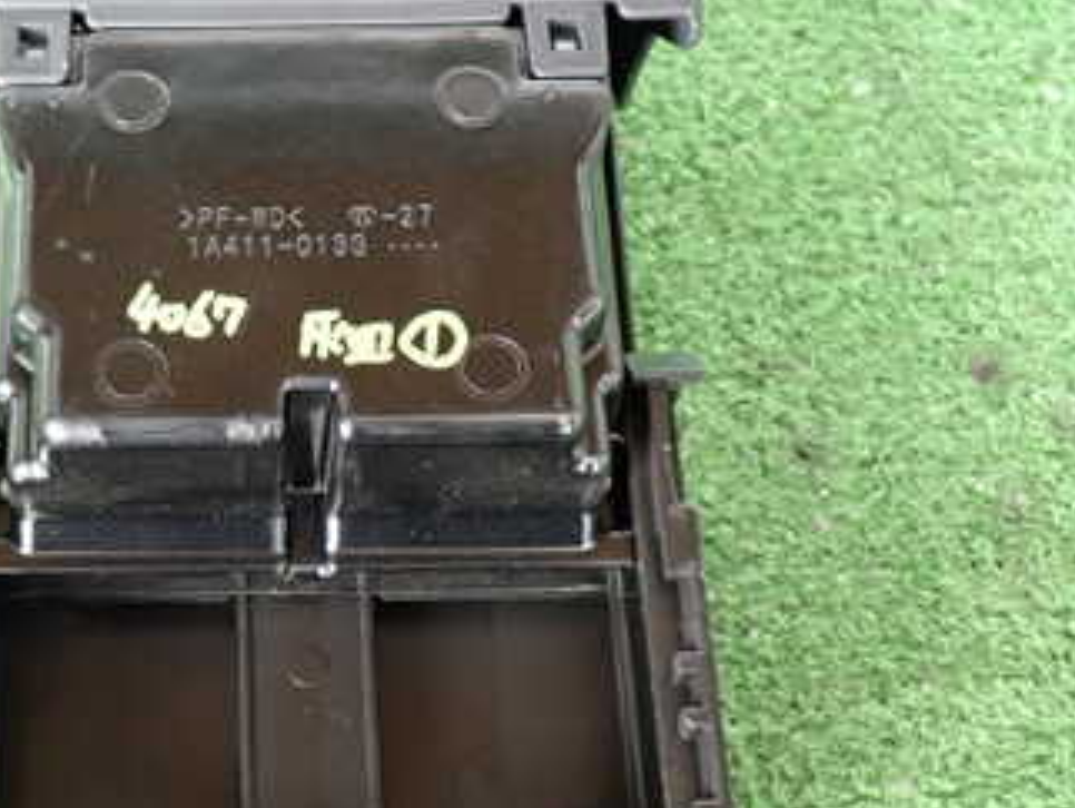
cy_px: 481
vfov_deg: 21.9
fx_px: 2082
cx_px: 210
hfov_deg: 28.3
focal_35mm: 67
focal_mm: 6.37
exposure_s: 1/40
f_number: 2.5
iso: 250
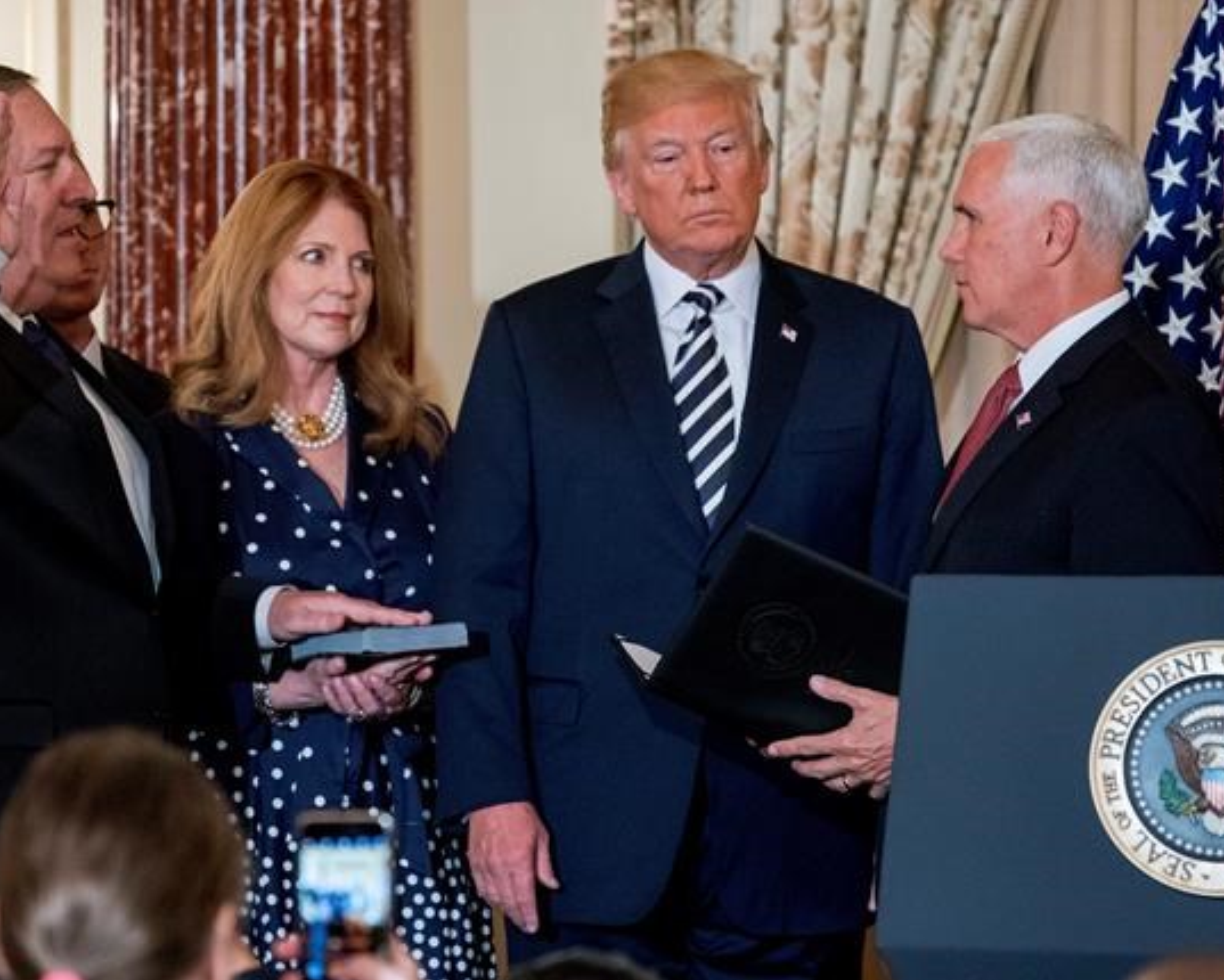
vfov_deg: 7.1
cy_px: 489
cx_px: 501
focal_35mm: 218
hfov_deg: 8.9
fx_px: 7900
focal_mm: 192
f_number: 5.6
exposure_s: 1/250
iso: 5000
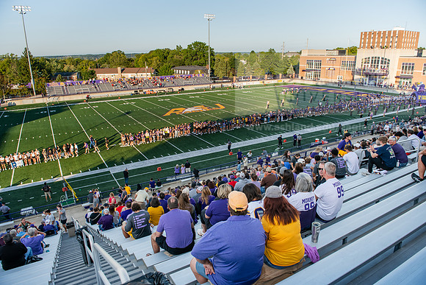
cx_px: 213
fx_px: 284
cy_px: 142
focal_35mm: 24
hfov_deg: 73.7
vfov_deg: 53.2
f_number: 4.5
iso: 320
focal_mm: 24
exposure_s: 1/640
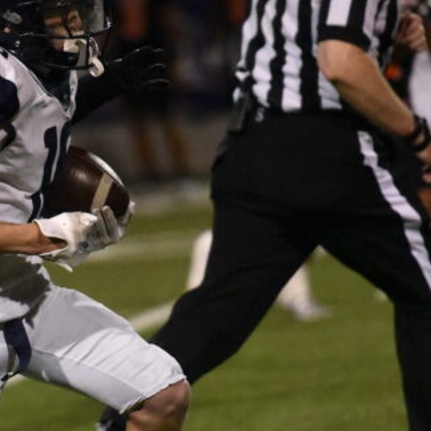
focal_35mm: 629
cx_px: -61
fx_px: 8860
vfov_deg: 2.8
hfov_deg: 2.8
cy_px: 276
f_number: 2.8
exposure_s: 1/3200
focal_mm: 200
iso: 12800
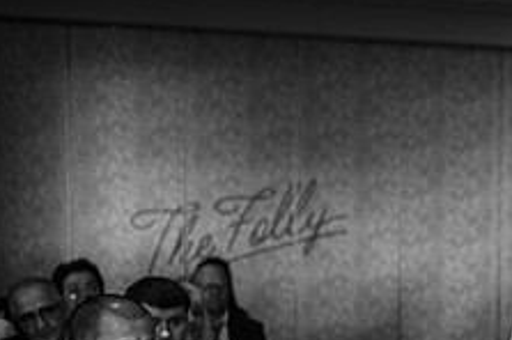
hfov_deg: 20.6
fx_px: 1292
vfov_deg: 14.7
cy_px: 340
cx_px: 652
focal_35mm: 91
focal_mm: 35
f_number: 2.5
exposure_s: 1/200
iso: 250
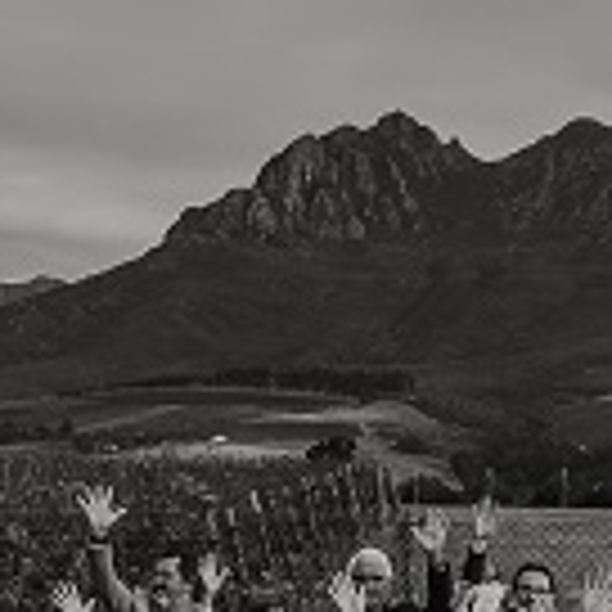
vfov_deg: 12.7
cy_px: 702
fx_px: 2700
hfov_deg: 12.9
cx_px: 268
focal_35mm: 135
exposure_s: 1/30
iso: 100
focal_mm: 24
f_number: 4
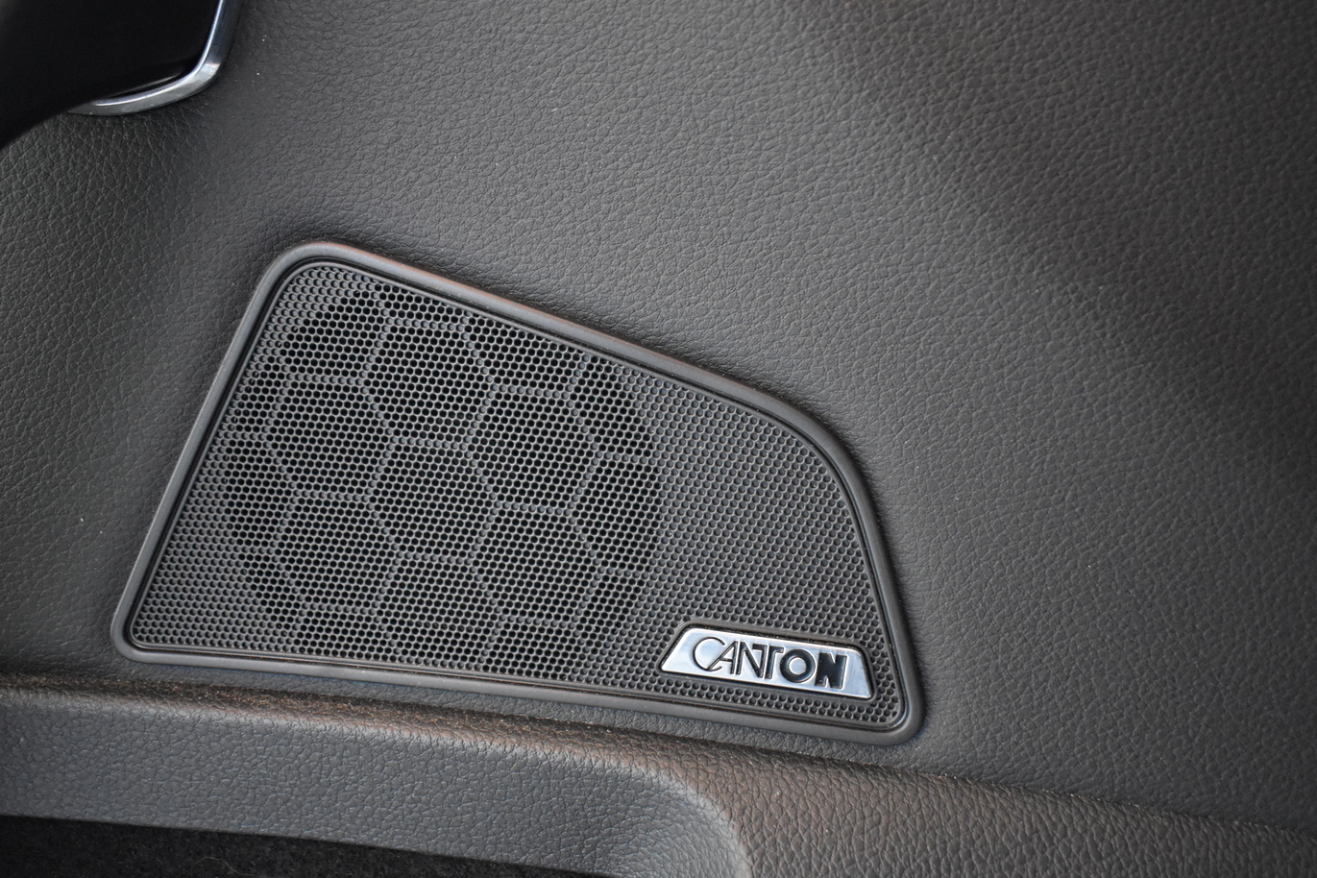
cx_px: 622
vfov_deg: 34.2
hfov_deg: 49.5
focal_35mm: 39
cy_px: 458
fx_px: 1427
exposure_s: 1/125
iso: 3200
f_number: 4
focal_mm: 22
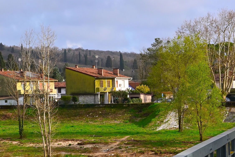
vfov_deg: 12.2
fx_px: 732
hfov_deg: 18.2
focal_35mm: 112
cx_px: 110
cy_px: 95
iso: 200
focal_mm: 35
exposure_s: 1/200
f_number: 14
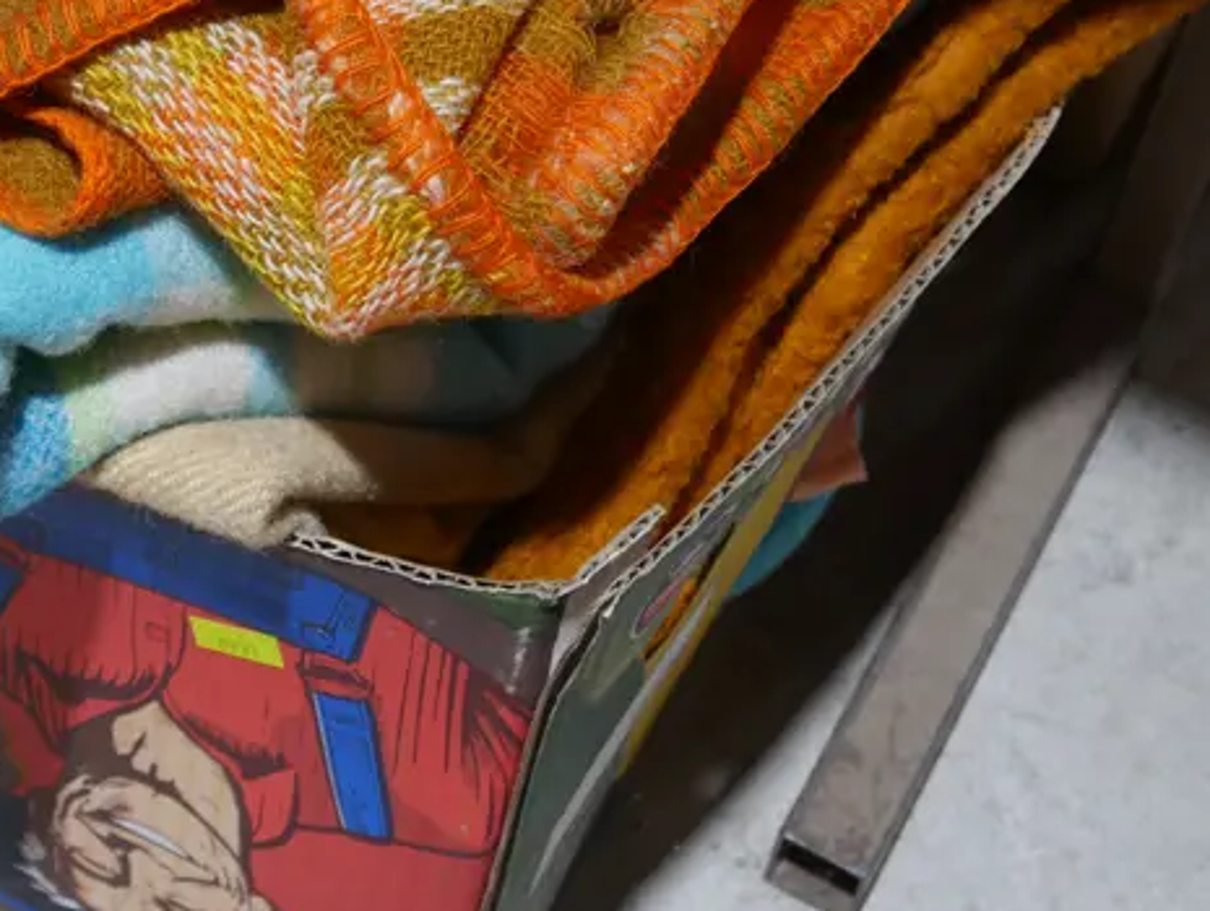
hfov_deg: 21.5
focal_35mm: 88
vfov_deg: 16.4
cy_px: -48
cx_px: 13
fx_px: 3080
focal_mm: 20
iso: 400
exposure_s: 1/60
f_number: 4.4
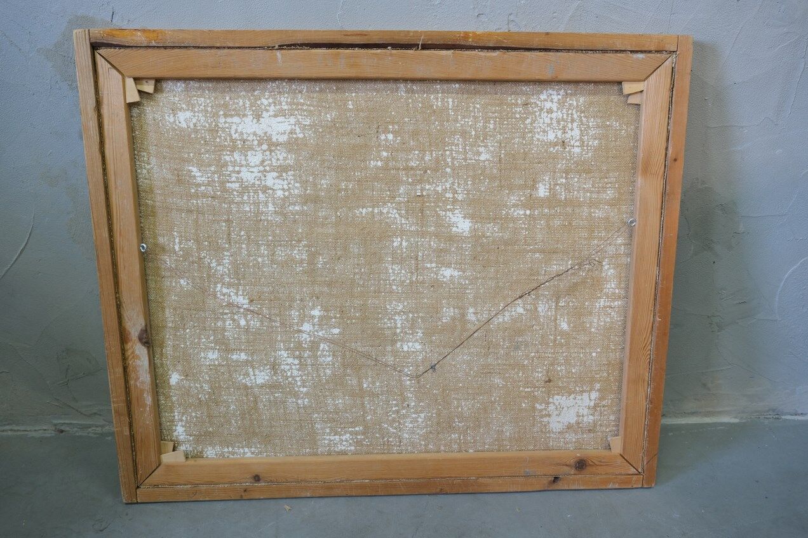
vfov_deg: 47.9
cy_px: 269
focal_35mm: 27
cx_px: 404
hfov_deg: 67.4
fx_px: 606
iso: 1000
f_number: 4
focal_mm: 17.7
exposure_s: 1/26
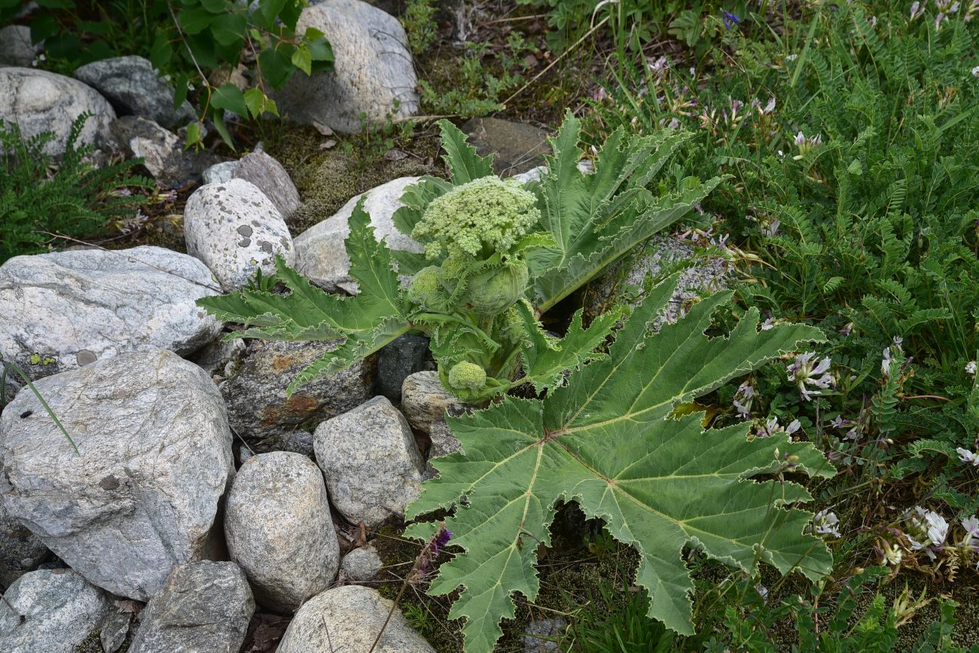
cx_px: 490
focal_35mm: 50
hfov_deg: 39.6
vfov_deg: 27.0
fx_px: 1360
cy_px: 326
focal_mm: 50
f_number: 11
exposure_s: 1/125
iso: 160
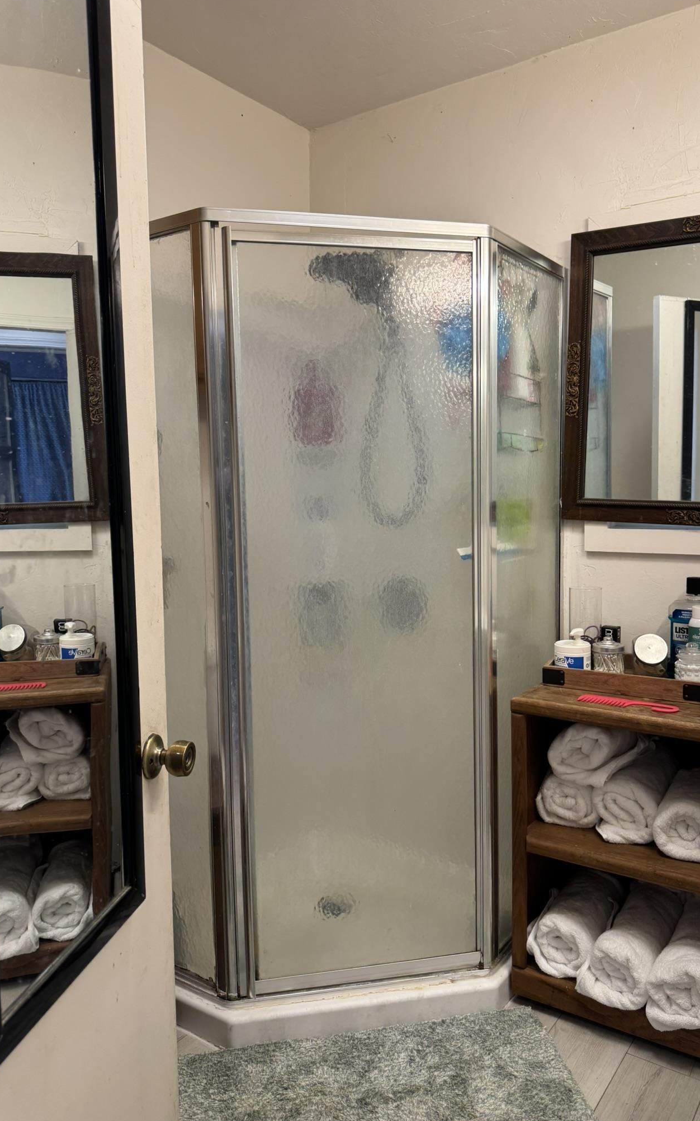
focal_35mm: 26
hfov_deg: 47.4
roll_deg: +1.1
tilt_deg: -5.5
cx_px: 406
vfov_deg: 70.4
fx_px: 794
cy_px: 556
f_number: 1.78
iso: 125
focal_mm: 6.76
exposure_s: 1/120
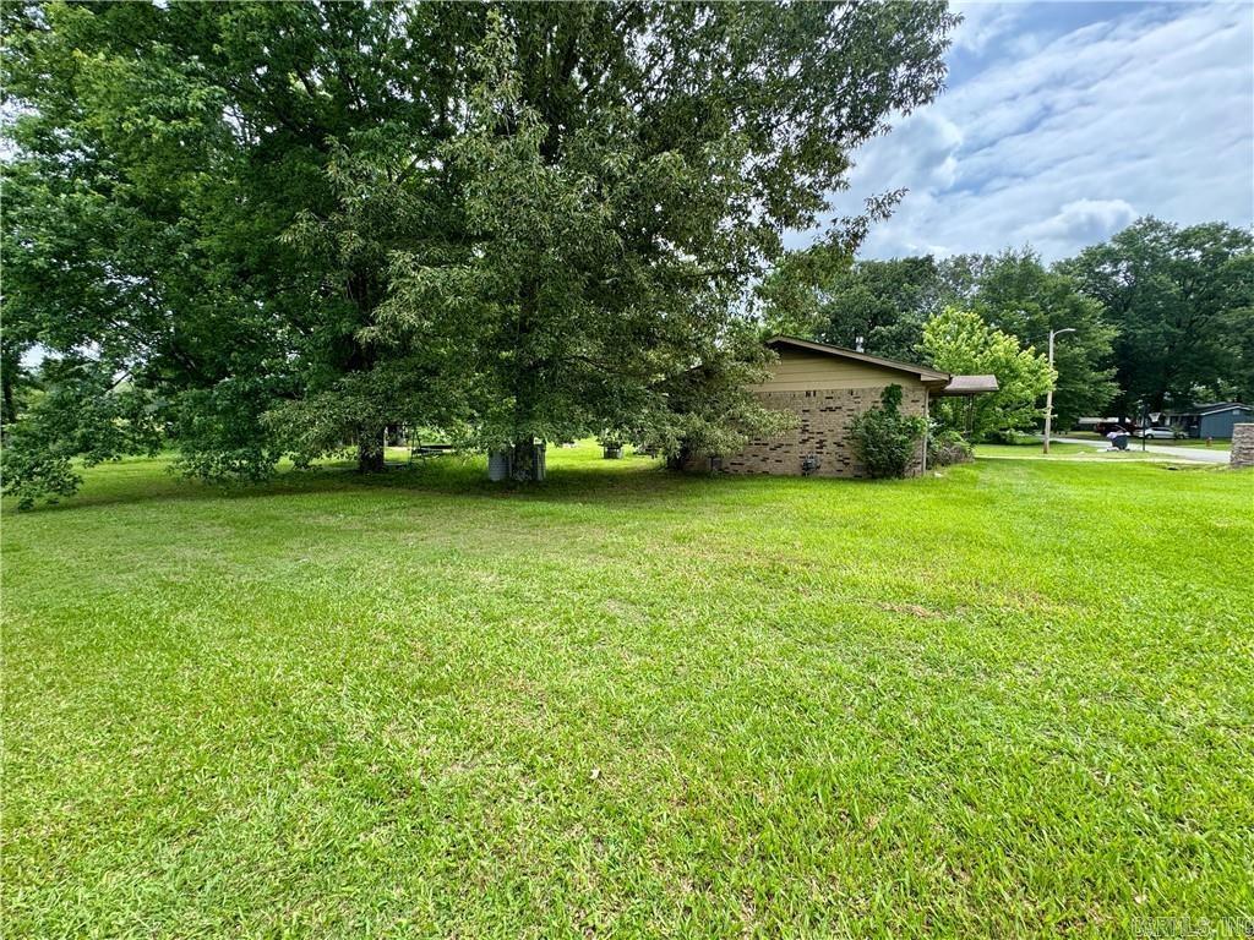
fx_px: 507
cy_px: 470
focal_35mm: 14
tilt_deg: -5.7
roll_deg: -0.6
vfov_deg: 85.7
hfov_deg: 102.1
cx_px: 627
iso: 40
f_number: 2.2
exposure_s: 1/451
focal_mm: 2.22
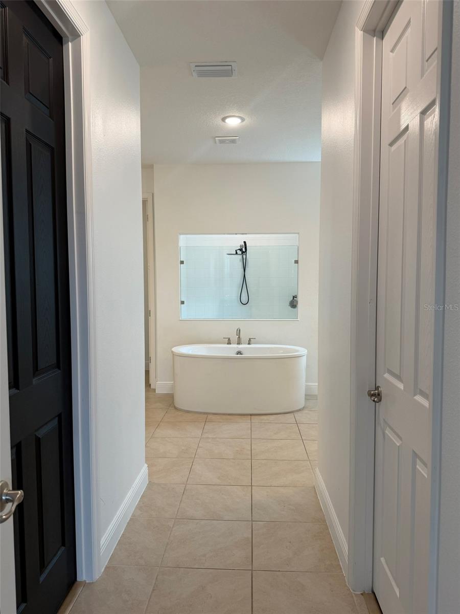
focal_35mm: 24
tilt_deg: -3.3
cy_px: 307
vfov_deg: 71.6
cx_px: 230
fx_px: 425
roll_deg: -2.2
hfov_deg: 56.8
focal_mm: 6.76
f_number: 1.78
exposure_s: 1/120
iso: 100
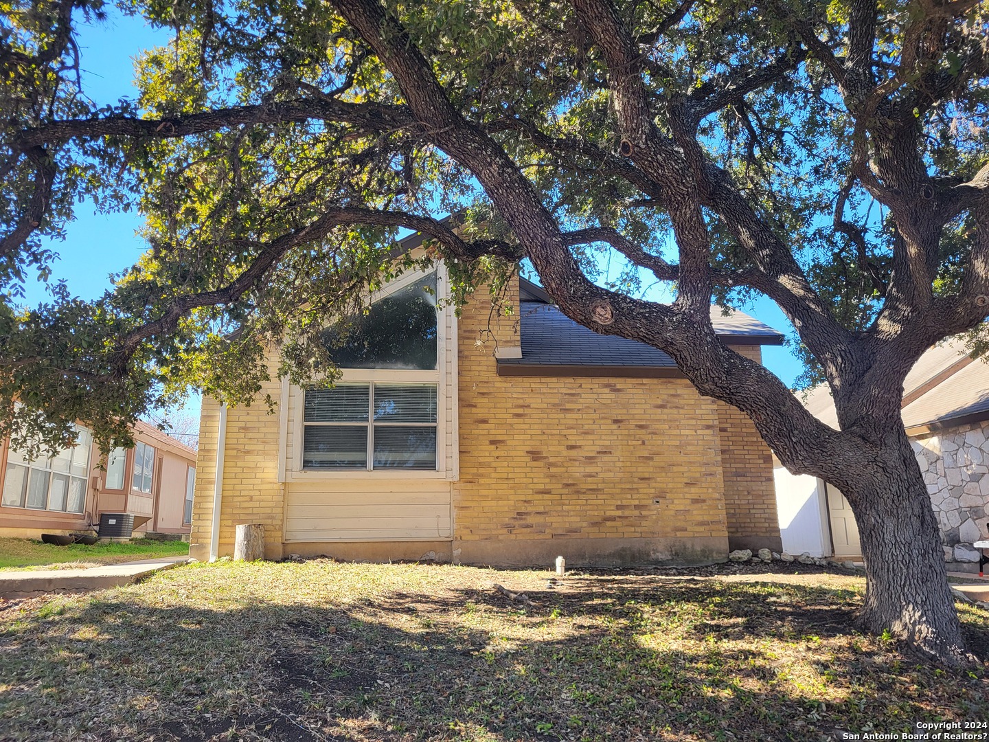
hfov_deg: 67.3
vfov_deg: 53.1
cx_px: 494
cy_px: 371
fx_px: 743
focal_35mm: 26
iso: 40
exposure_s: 1/426
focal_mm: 5.4
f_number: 1.8
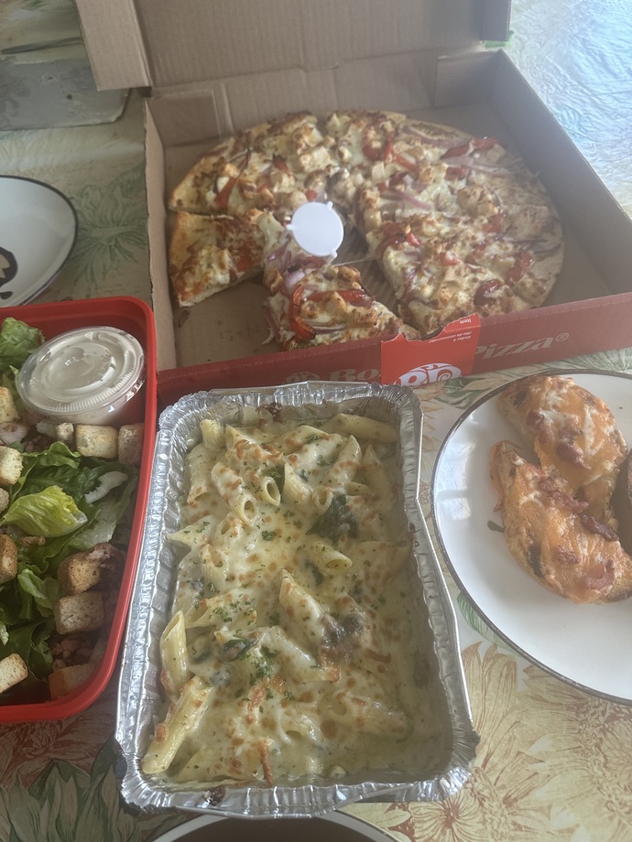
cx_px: 316
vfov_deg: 71.6
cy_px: 421
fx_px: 584
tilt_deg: -55.3
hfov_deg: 56.8
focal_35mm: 24
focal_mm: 6.86
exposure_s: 1/120
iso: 250
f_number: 1.78
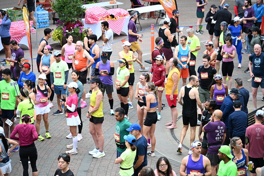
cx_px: 132
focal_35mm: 120
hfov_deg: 17.1
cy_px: 88
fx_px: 880
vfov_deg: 11.4
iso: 2000
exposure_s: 1/400
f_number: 4
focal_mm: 120
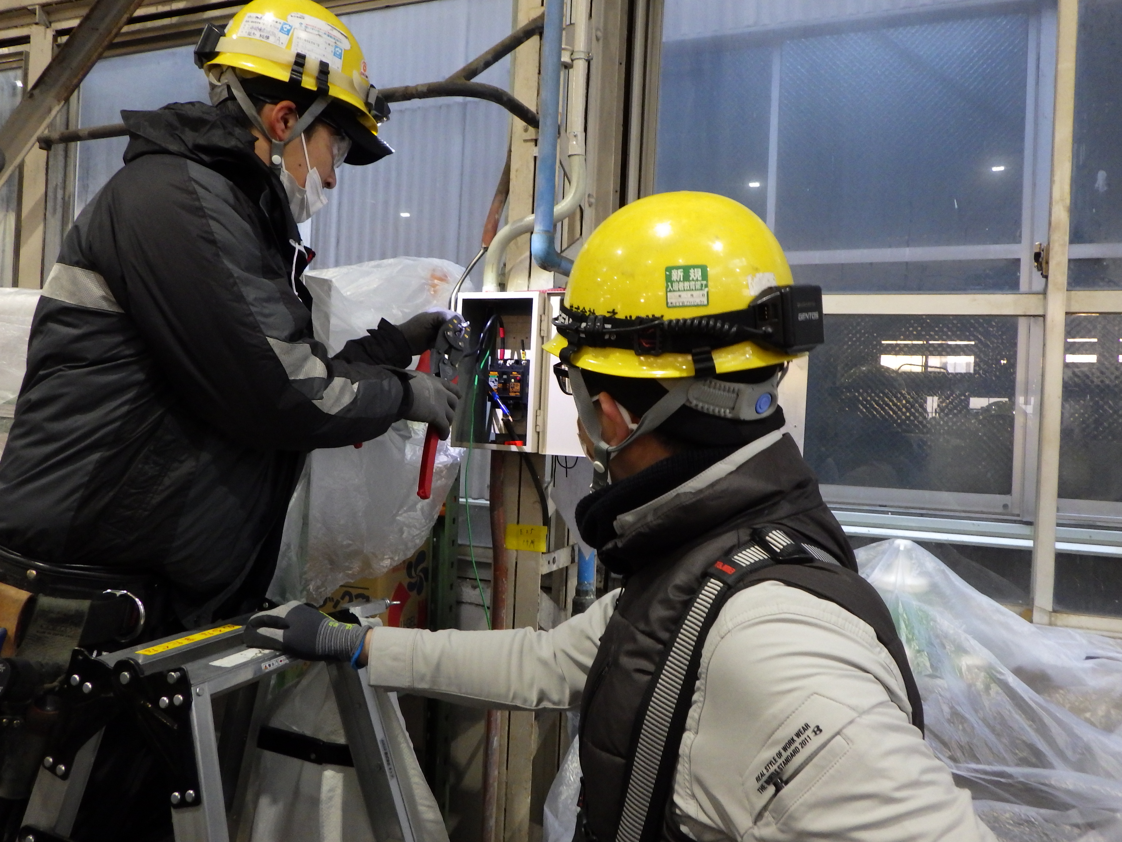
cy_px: 421
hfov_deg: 63.4
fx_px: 908
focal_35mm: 28
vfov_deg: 49.7
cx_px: 561
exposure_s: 1/45
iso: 640
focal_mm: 5
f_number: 3.5
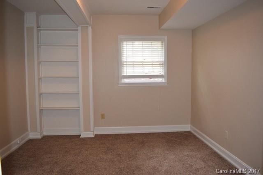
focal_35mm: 27
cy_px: 88
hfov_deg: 67.4
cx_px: 132
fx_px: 197
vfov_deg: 48.0
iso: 800
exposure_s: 1/80
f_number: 4.5
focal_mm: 18
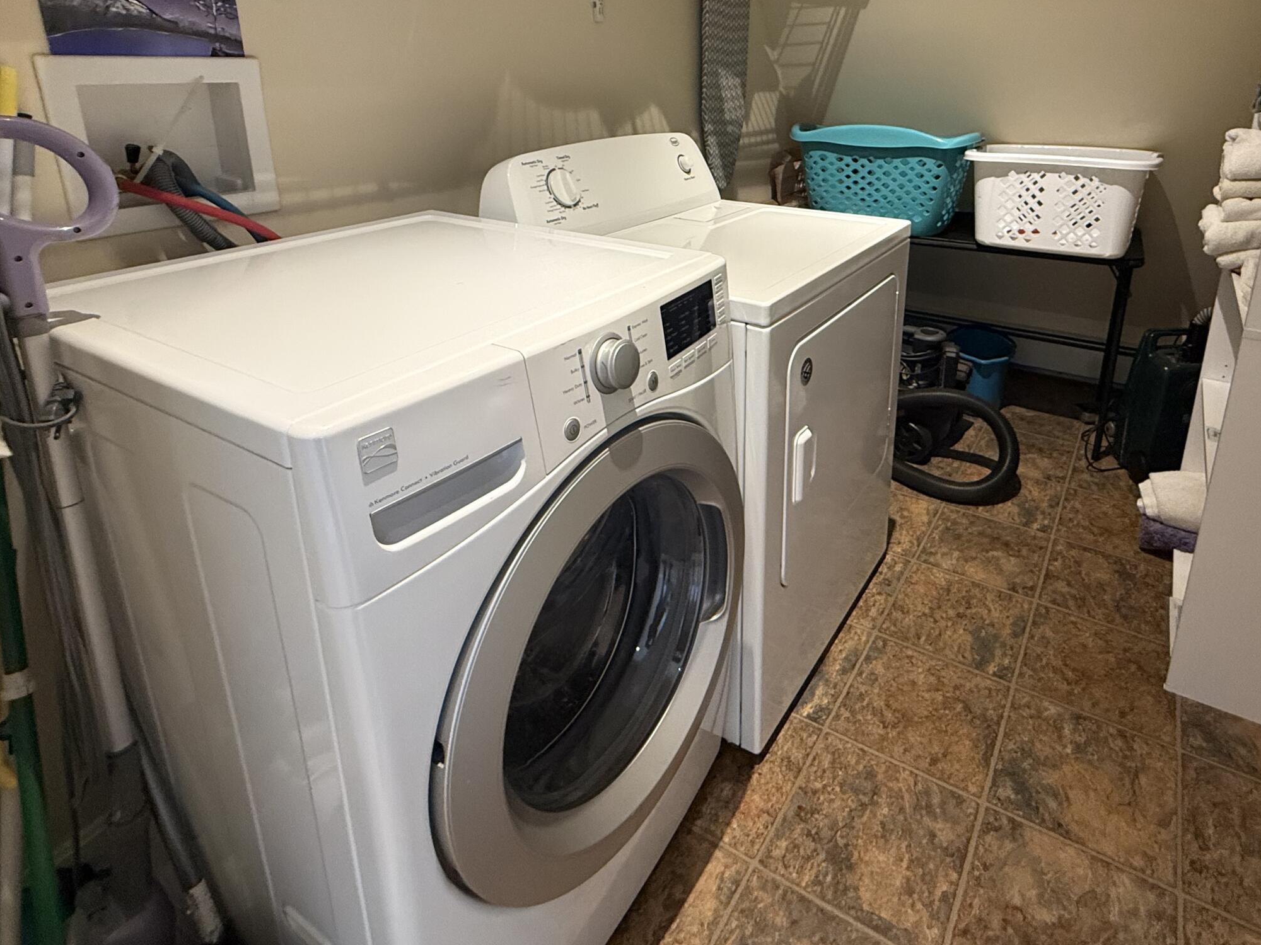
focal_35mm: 21
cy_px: 283
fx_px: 765
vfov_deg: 61.2
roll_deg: -0.9
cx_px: 723
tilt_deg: -16.0
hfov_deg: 78.5
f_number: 2.2
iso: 250
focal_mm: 2.22
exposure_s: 1/60
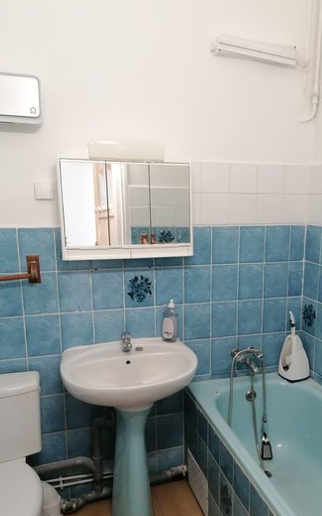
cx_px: 215
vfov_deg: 57.9
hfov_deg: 37.9
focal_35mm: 33
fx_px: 463
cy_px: 293
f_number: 1.8
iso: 250
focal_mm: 4.75
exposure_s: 1/33.3
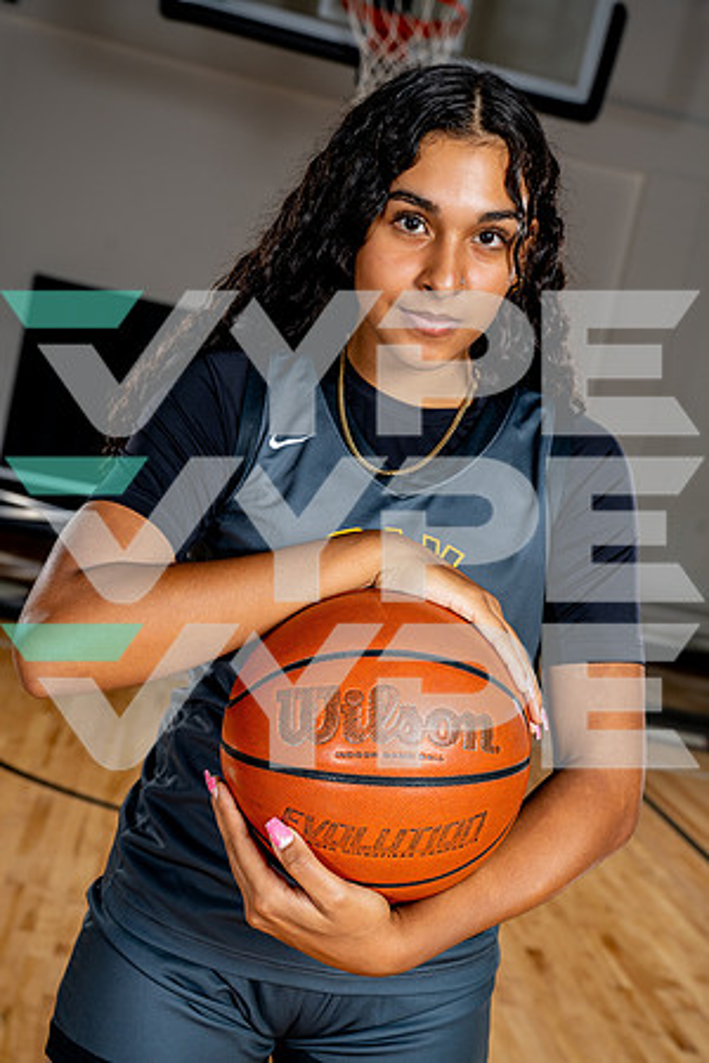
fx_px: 1388
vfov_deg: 41.9
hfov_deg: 28.6
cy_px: 532
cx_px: 354
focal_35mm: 47
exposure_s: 1/250
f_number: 5.6
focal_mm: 47
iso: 200
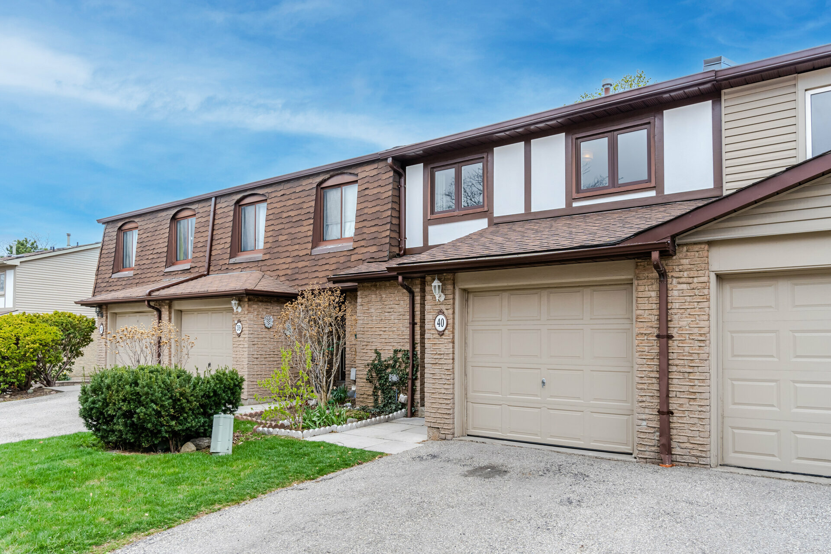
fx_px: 554
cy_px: 277
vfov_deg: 53.1
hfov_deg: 73.7
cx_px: 416
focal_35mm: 24
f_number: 8
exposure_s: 1/125
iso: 100
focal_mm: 16
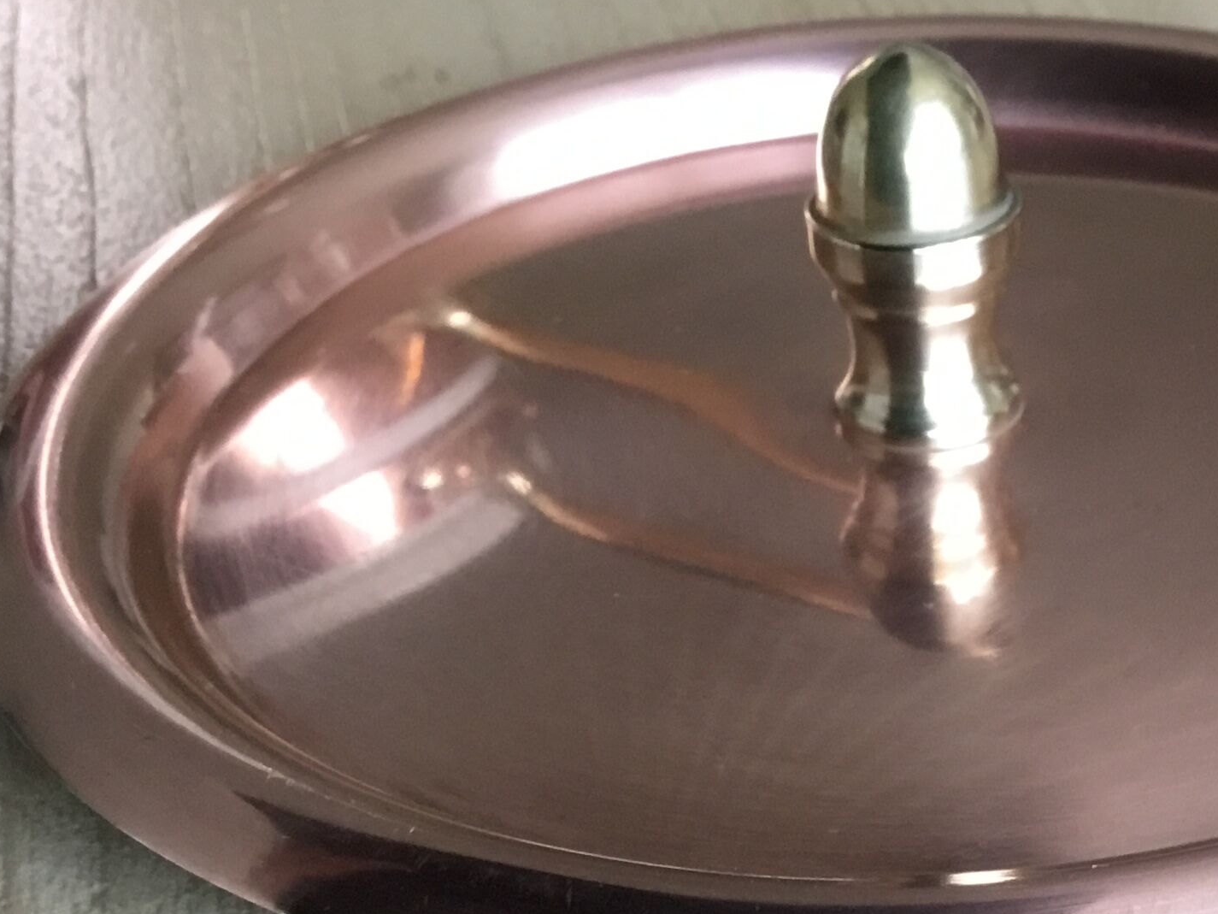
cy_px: 916
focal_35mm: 71
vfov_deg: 20.1
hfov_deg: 26.4
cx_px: 1111
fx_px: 2498
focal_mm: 3.3
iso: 125
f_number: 2.4
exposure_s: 1/33
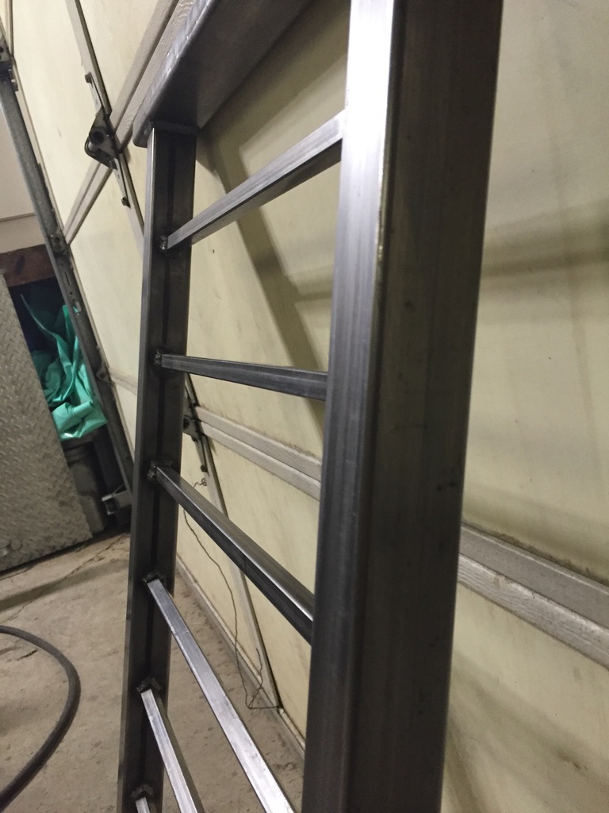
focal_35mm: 29
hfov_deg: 48.2
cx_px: 304
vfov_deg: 61.7
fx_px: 680
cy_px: 406
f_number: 2.2
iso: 250
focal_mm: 4.15
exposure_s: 1/30
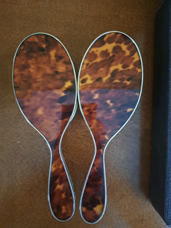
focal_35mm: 24
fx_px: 158
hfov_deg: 56.8
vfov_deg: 71.6
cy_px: 114
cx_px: 86
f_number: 1.8
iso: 1250
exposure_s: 1/10
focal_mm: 5.23
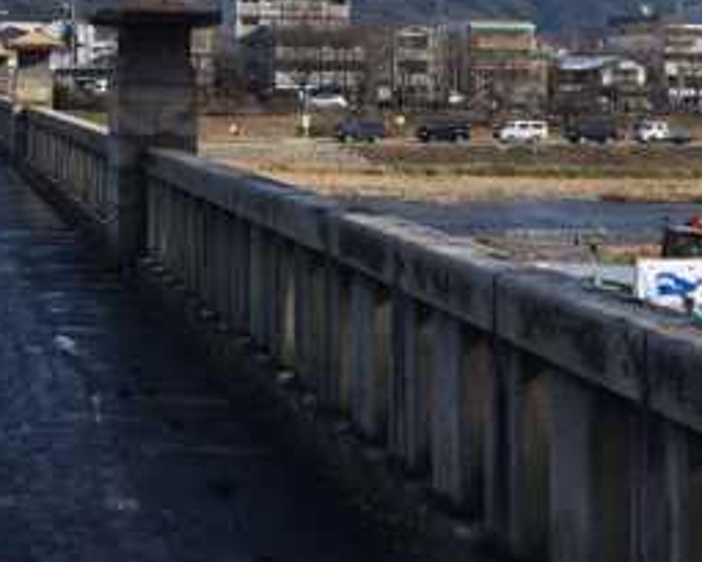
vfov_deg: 20.7
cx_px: 162
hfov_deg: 26.4
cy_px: -19
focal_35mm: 71
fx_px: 1475
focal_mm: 4.15
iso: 32
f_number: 2.2
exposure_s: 1/1522
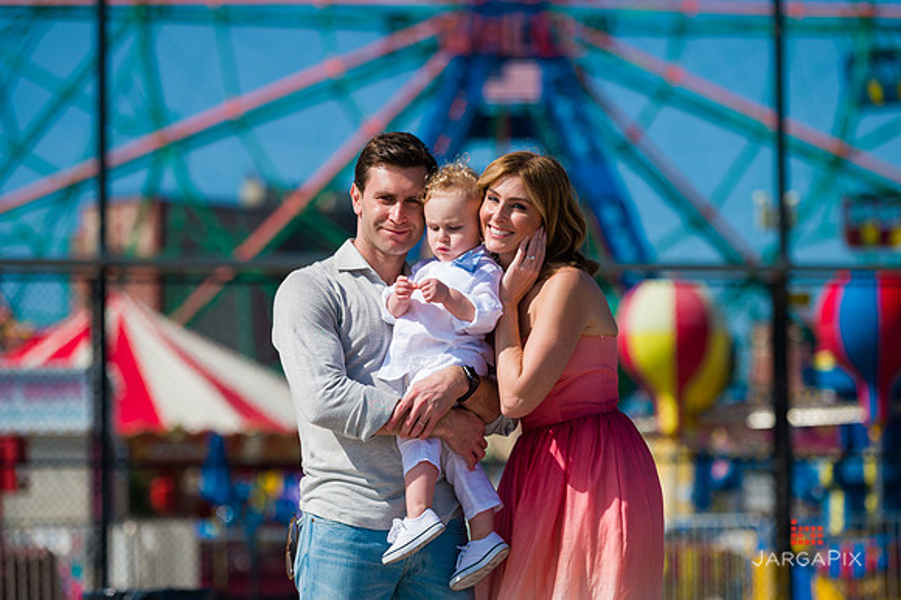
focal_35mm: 125
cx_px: 450
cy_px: 300
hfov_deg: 16.4
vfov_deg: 11.0
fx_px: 3127
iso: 200
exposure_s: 1/6400
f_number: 3.2
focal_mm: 125
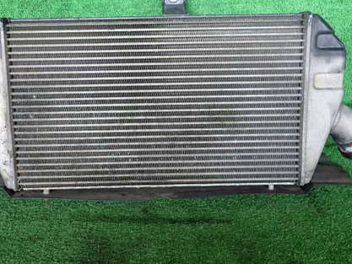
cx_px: 159
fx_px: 366
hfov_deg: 51.3
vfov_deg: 39.5
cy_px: 106
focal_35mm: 36
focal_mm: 4.5
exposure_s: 1/100
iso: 100
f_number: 2
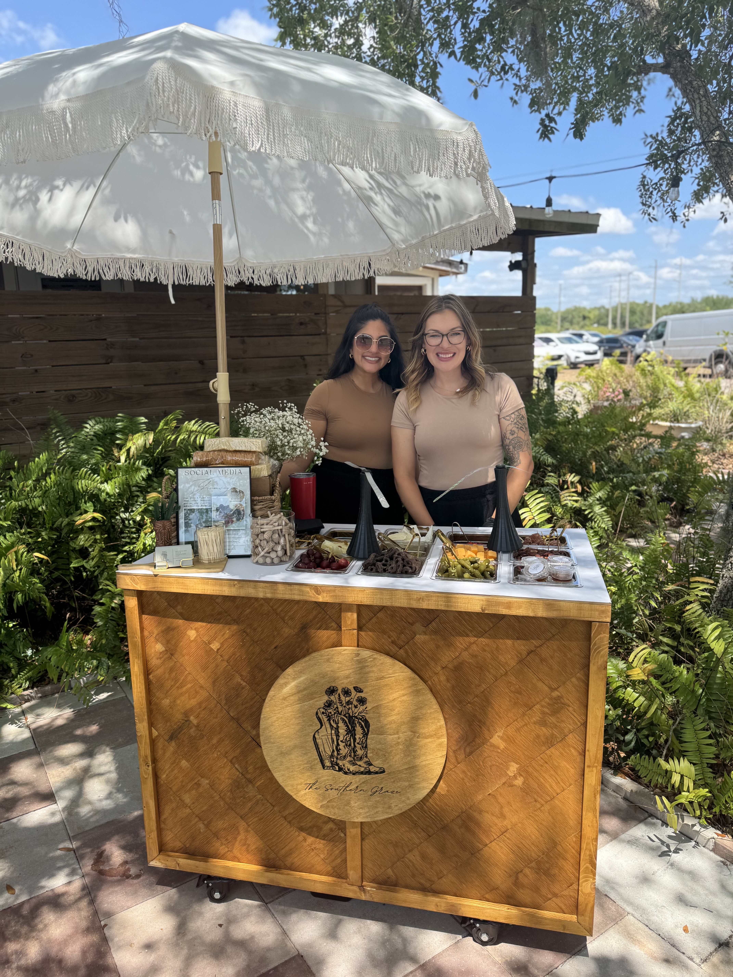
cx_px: 366
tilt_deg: -11.9
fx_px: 678
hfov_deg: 56.8
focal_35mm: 24
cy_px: 488
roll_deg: +2.6
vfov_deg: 71.6
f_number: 1.78
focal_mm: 6.76
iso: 80
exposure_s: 1/1311
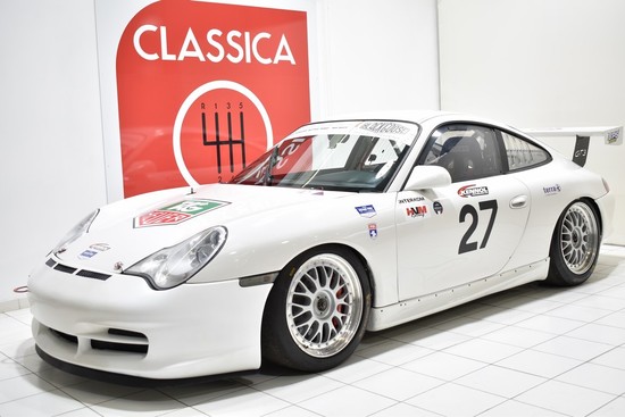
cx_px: 312
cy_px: 208
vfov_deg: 31.9
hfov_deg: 46.4
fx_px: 729
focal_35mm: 42
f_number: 4.2
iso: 100
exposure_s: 1/15
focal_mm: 28
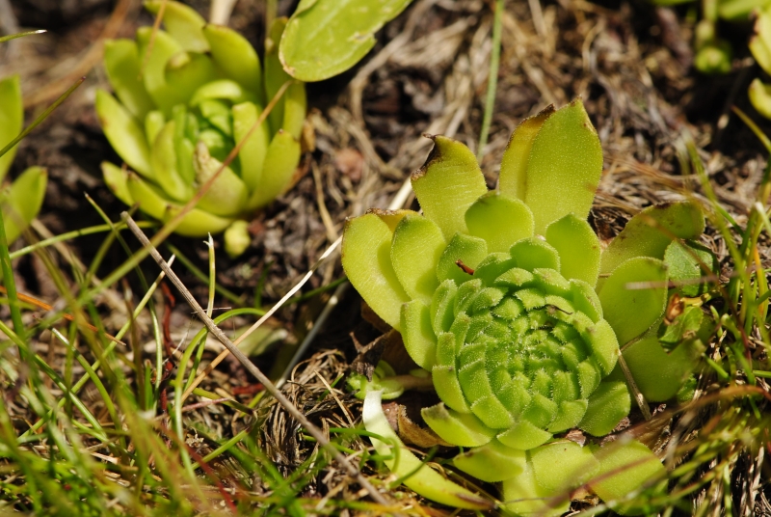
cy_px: 258
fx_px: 2735
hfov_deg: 16.0
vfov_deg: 10.8
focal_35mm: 128
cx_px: 386
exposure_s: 1/200
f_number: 9
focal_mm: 85
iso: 100
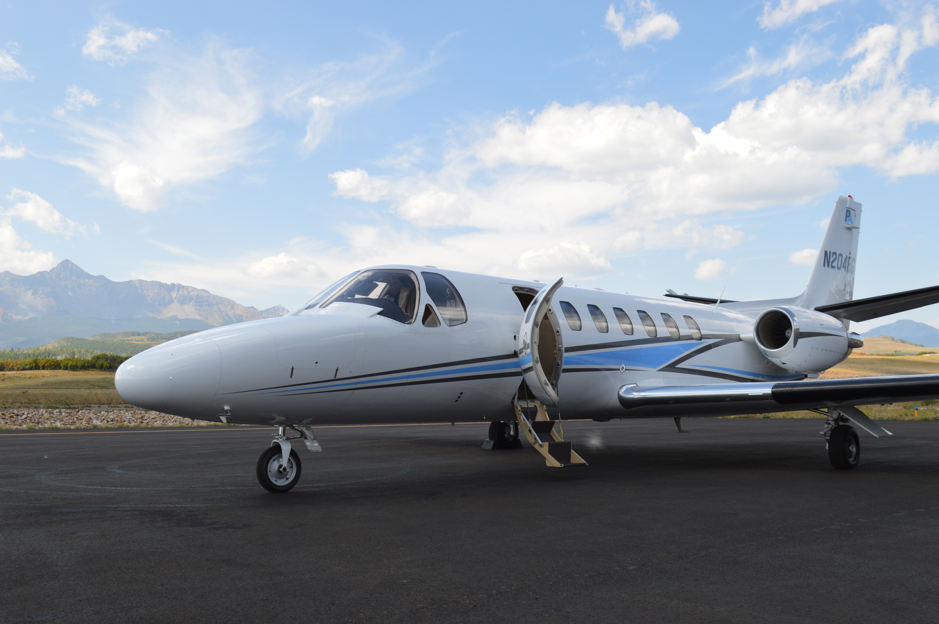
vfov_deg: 34.1
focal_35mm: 39
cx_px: 470
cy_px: 312
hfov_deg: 49.6
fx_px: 1016
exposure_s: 1/200
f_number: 7.1
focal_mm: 26
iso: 100
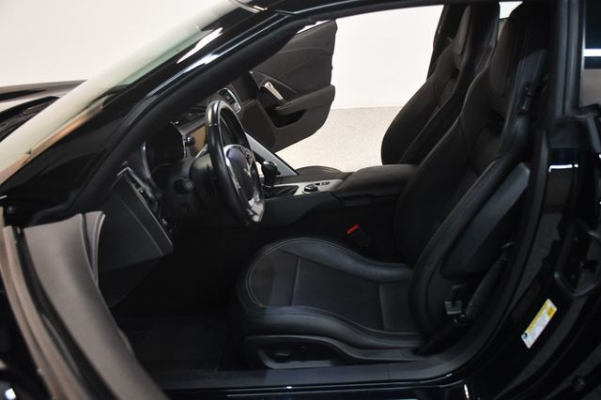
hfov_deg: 53.2
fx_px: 601
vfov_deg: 36.8
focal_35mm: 36
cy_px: 200
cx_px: 300
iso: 3200
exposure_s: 1/125
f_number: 3.8
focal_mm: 24
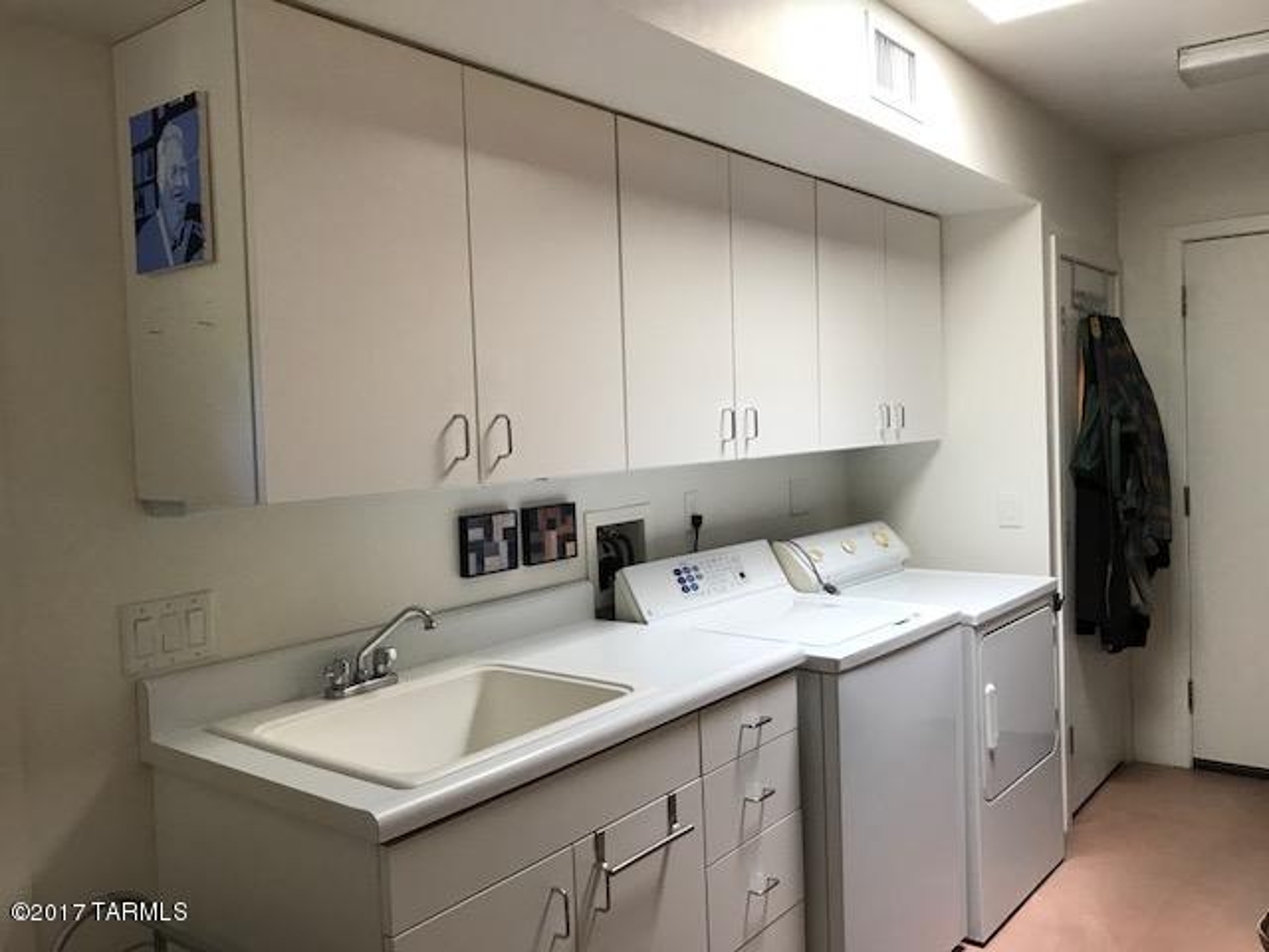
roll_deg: +2.3
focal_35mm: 28
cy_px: 476
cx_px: 634
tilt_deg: -2.2
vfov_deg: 49.7
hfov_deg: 63.4
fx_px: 1026
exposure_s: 1/40
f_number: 1.8
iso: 25
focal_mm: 3.99
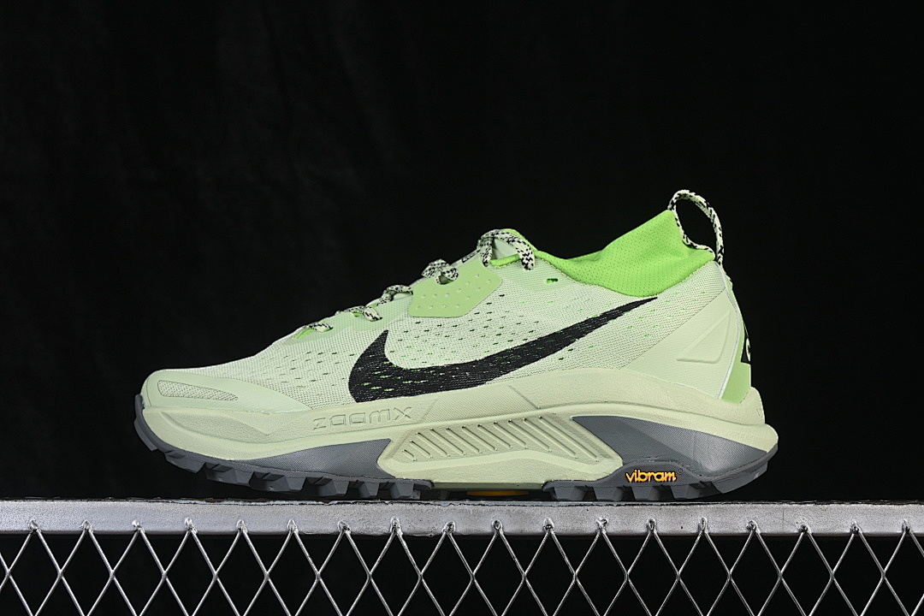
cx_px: 462
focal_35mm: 75
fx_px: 1925
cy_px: 308
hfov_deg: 27.0
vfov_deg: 18.2
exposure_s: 1/80
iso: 160
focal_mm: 50
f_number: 8
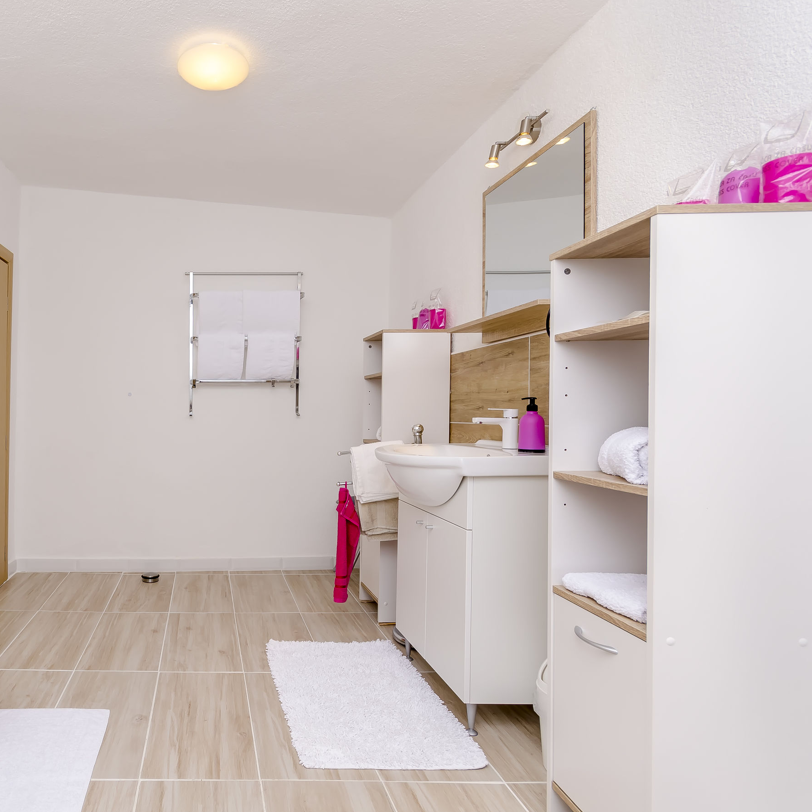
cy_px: 406
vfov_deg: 74.8
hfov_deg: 68.8
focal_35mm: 20
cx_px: 181
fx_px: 531
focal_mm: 10
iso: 200
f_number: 8
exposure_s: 1/80
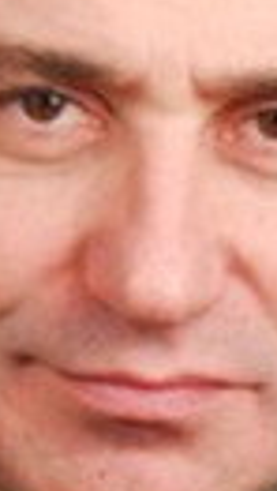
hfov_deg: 2.5
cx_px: 161
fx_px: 6313
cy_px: 244
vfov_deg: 4.4
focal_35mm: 485
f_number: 5.3
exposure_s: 1/25
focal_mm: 90
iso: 200
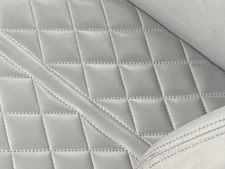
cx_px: 33
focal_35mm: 168
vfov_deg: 8.4
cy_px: -178
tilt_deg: -33.1
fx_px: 1092
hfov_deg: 11.7
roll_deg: +1.6
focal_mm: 6.86
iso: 80
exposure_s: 1/283
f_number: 1.78
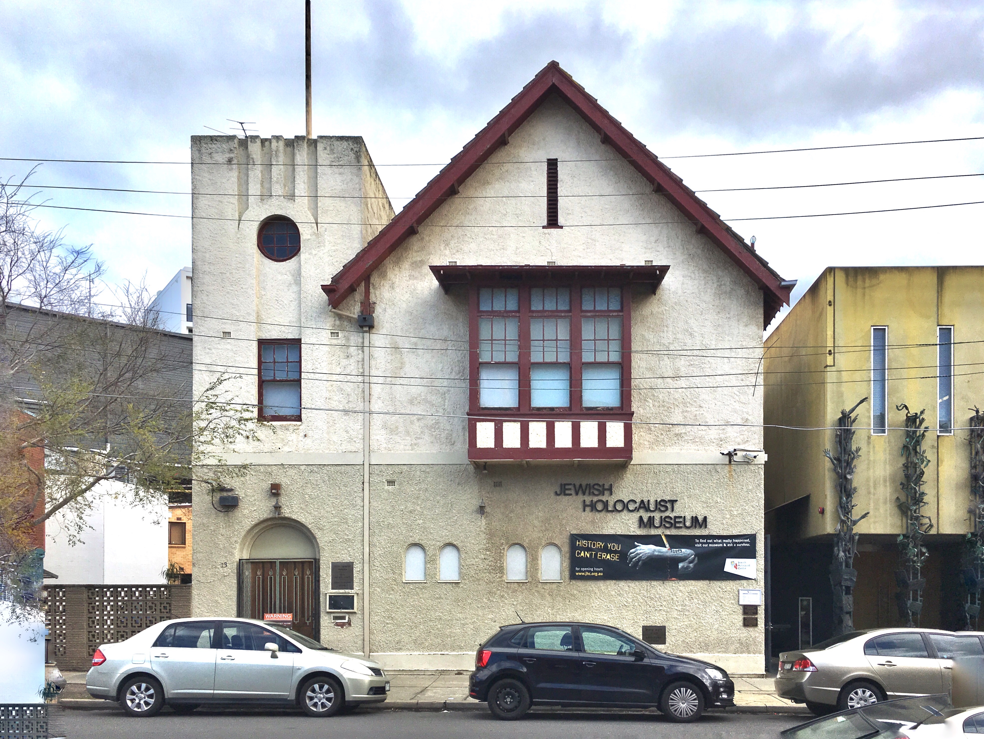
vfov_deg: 48.2
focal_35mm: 29
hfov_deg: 61.7
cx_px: 492
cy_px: 370
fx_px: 825
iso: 25
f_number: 2.2
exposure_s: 1/1350
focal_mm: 4.15
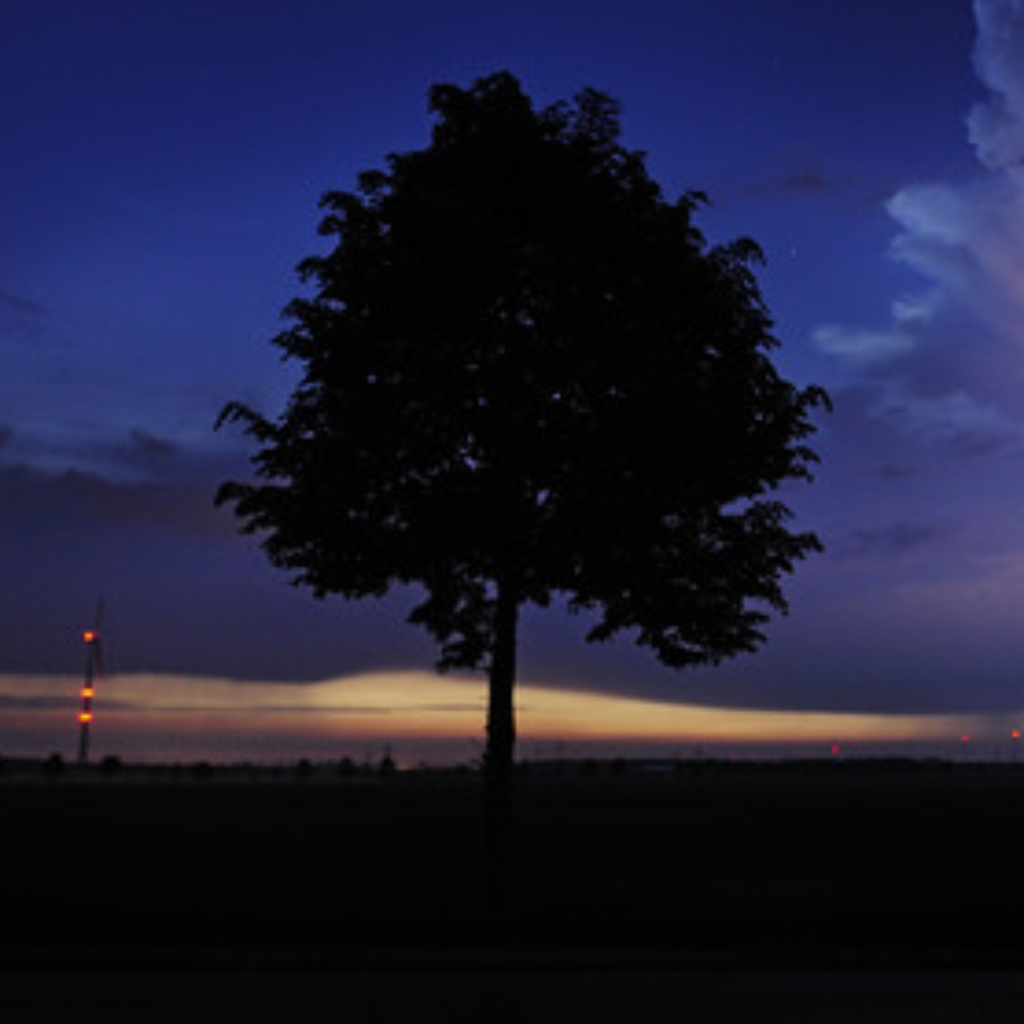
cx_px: 691
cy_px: 494
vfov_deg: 41.9
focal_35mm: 40
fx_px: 1339
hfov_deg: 41.3
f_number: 2.8
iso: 1000
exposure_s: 1.3
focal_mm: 29
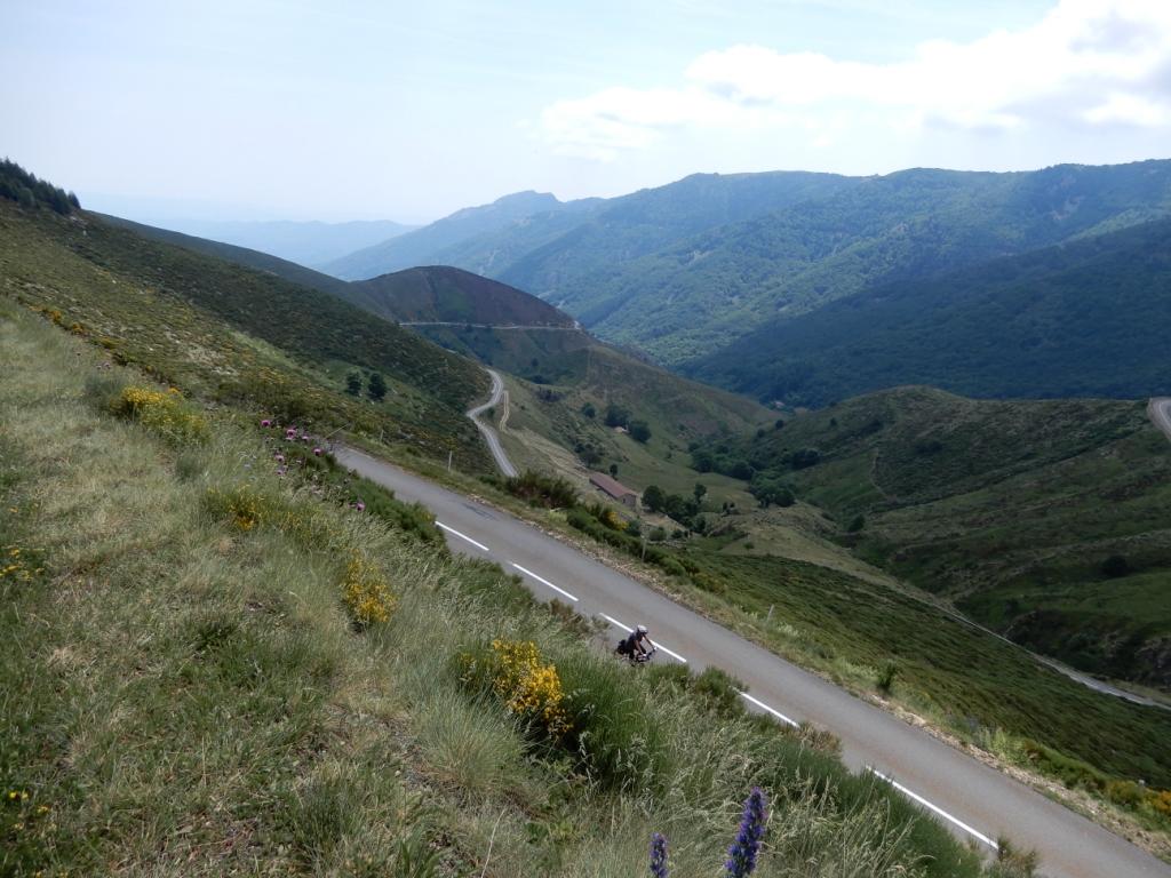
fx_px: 812
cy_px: 439
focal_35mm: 24
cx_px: 586
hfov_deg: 71.6
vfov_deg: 56.8
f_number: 3.4
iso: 80
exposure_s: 1/800
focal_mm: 4.3
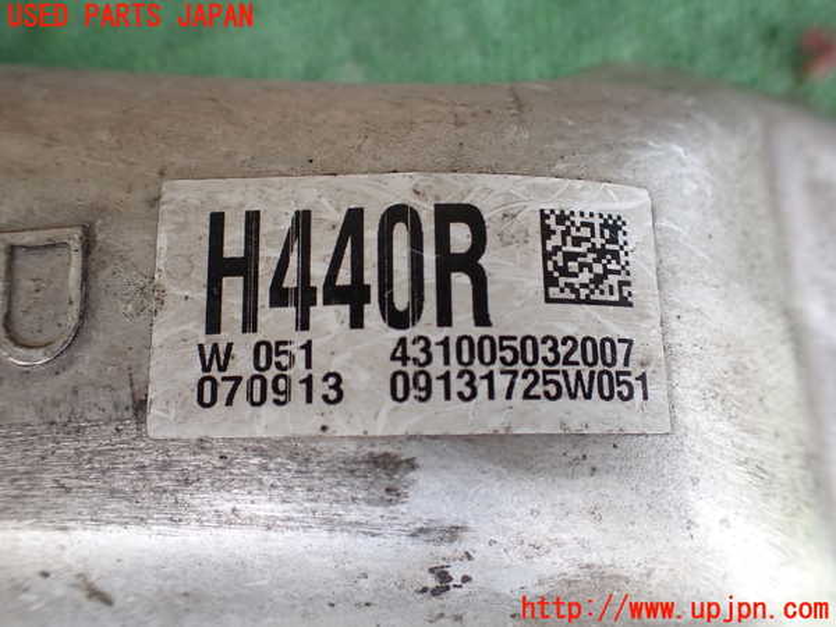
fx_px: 725
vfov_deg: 46.8
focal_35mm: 30
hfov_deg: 60.0
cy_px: 314
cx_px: 418
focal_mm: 5.4
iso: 200
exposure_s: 1/125
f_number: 2.3
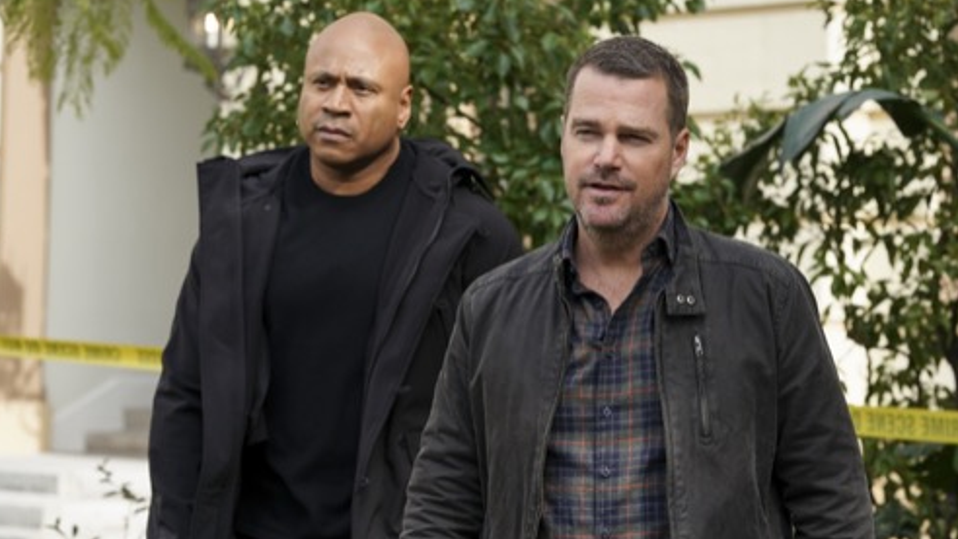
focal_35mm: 134
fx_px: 3405
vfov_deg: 9.1
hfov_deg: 16.0
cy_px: 287
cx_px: 481
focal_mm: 126
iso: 640
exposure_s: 1/500
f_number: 8
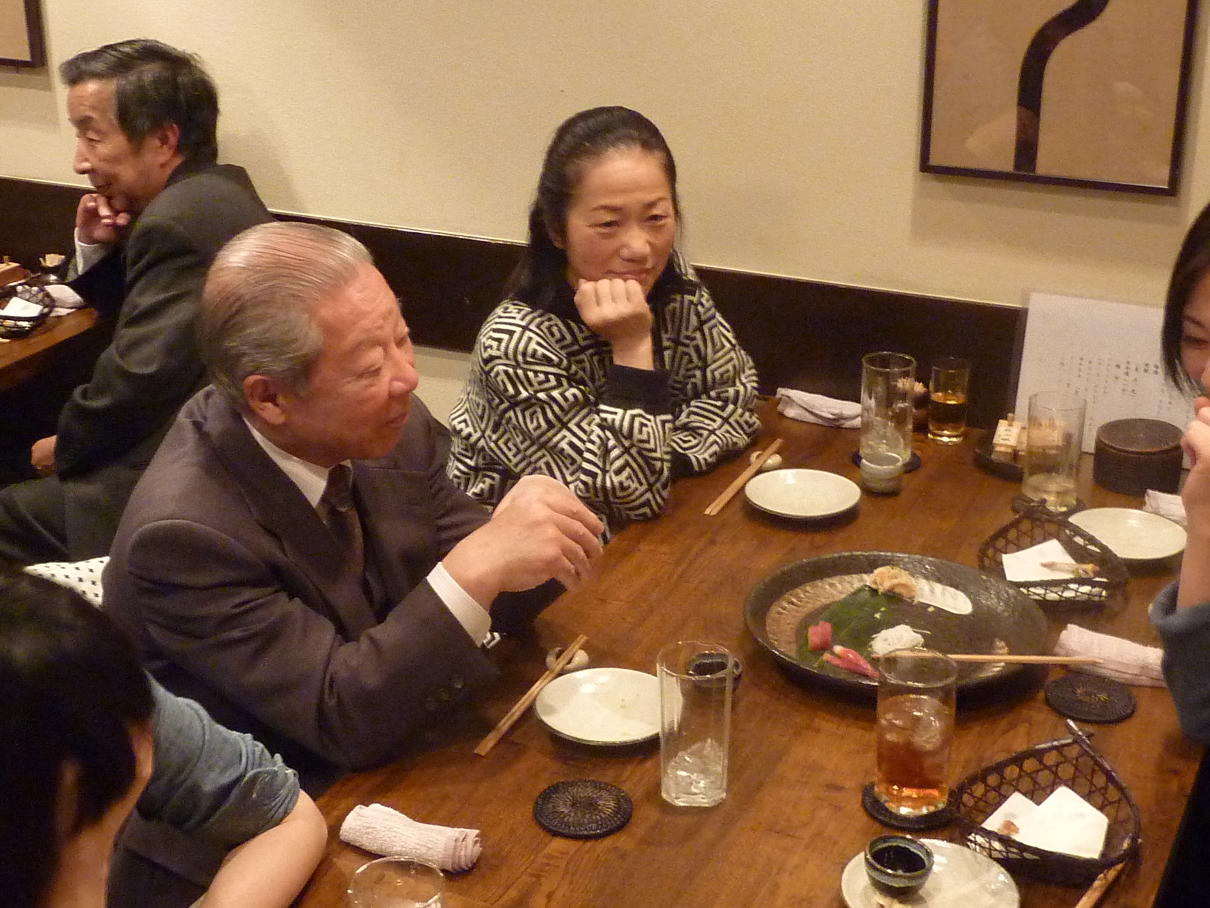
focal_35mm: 51
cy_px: 454
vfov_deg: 28.6
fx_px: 1783
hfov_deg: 37.5
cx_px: 605
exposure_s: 1/8
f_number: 3.4
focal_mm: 4.7
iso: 400
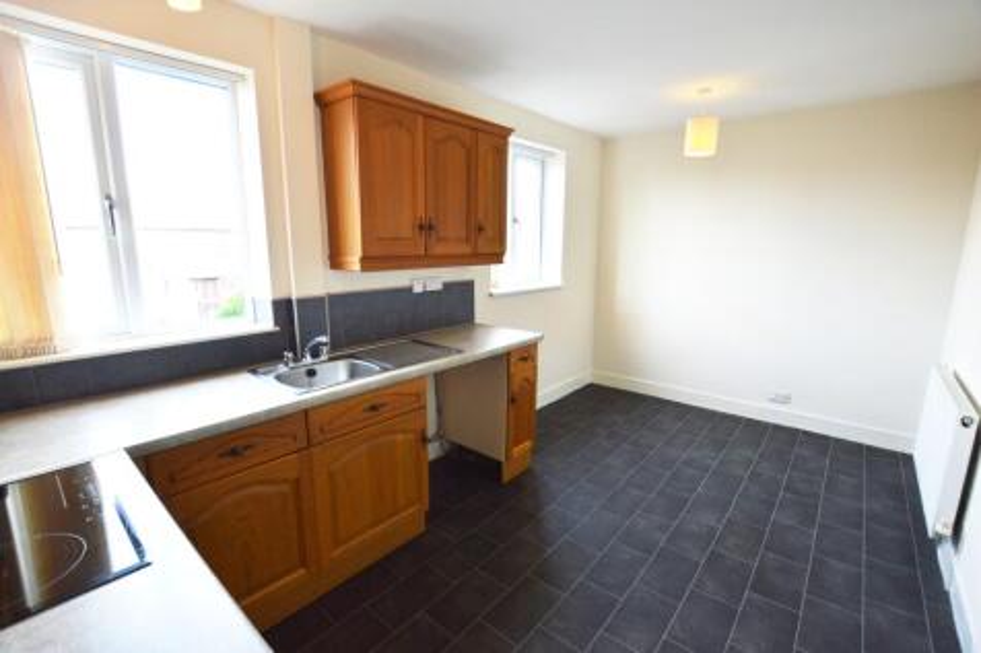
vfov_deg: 77.3
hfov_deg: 100.4
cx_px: 490
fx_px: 409
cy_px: 326
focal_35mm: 15
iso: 400
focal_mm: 10
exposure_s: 1/50
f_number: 5.6
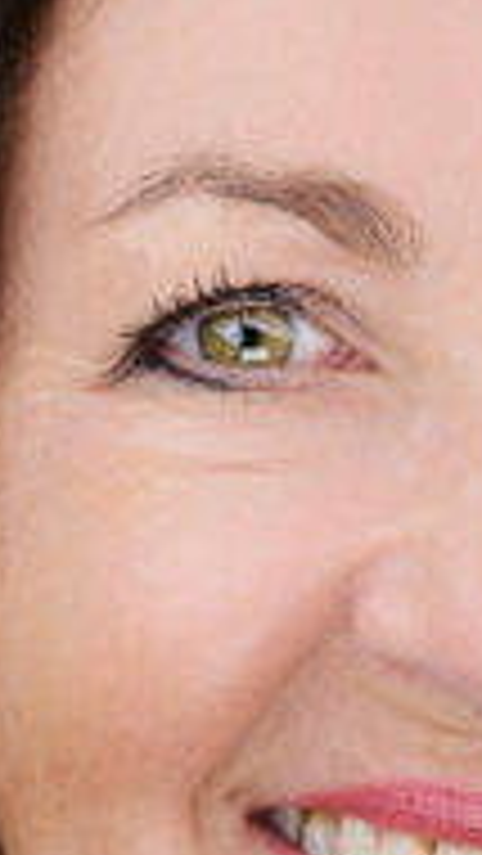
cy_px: 880
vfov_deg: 3.6
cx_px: 613
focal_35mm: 594
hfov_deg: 2.0
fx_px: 13484
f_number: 4
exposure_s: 1/160
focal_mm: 105
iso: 125
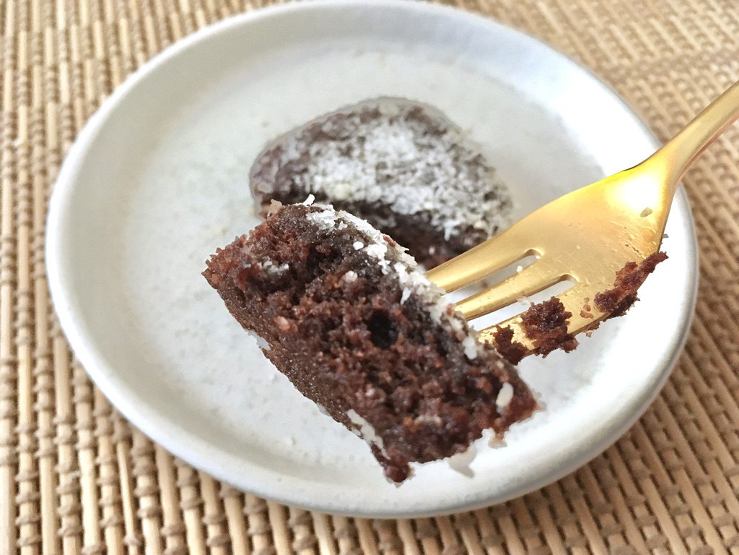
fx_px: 619
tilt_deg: -56.3
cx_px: 370
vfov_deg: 48.2
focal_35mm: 29
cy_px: 278
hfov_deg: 61.7
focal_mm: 4.15
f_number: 2.2
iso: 320
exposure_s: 1/15
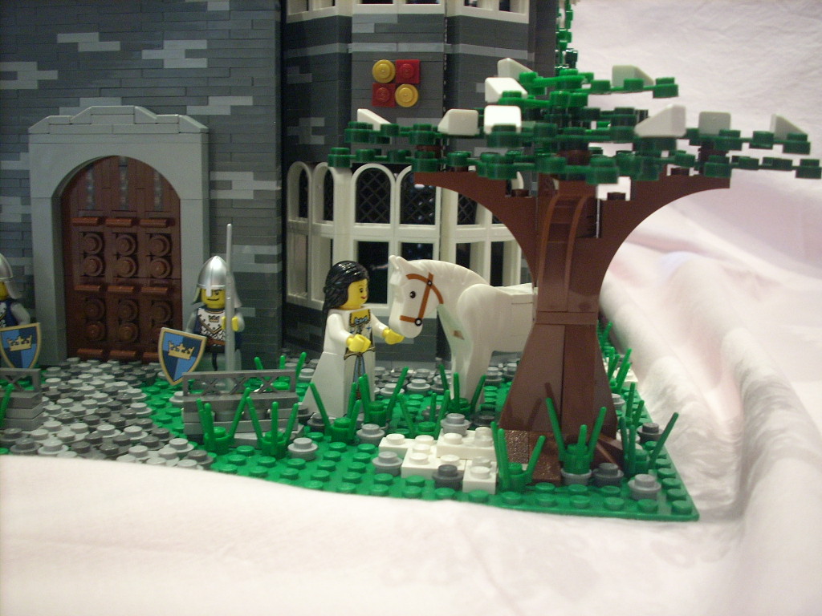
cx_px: 411
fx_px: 879
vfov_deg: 38.7
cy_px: 308
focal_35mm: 37
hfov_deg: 50.1
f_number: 2.8
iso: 200
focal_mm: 6.2
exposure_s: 1/8.7
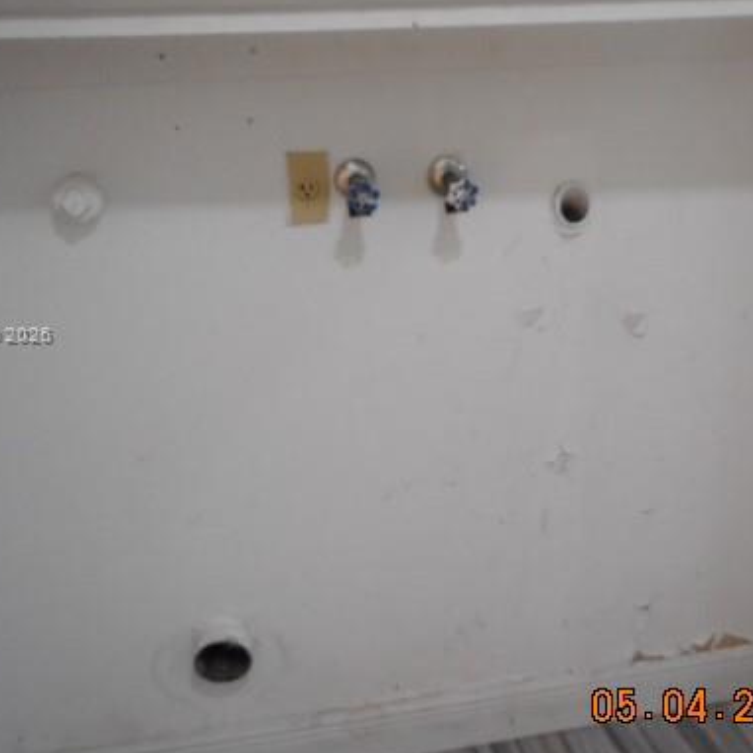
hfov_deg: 44.9
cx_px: 412
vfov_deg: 44.9
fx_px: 911
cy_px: 335
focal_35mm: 37
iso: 320
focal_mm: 4.5
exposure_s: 1/30
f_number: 3.7
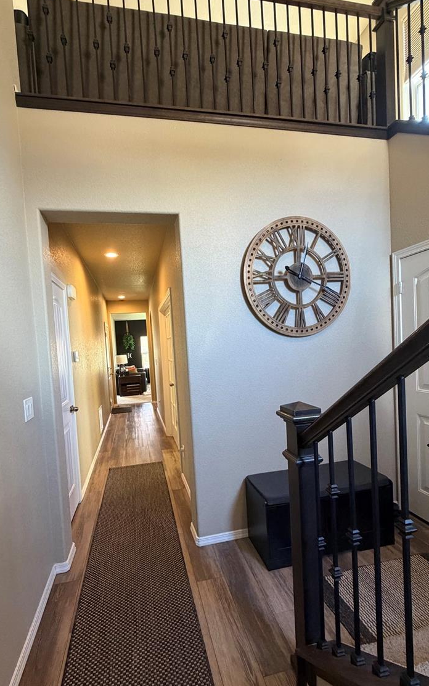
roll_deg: +3.0
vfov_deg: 97.7
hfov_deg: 71.1
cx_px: 191
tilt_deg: -2.9
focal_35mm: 16
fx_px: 299
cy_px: 361
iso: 400
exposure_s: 1/60
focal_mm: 2.22
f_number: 2.2
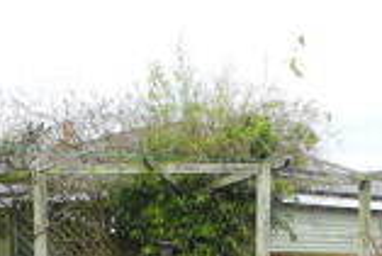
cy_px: 343
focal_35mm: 108
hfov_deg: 18.6
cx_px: 335
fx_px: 1147
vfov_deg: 12.3
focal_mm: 6
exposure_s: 1/362
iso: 100
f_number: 2.8
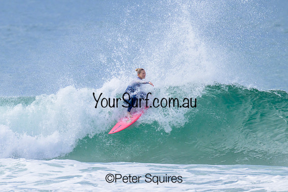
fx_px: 8784
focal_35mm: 1098
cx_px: 103
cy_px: 90
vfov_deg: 1.3
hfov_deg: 1.9
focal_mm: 800
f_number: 11
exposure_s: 1/2000
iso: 900
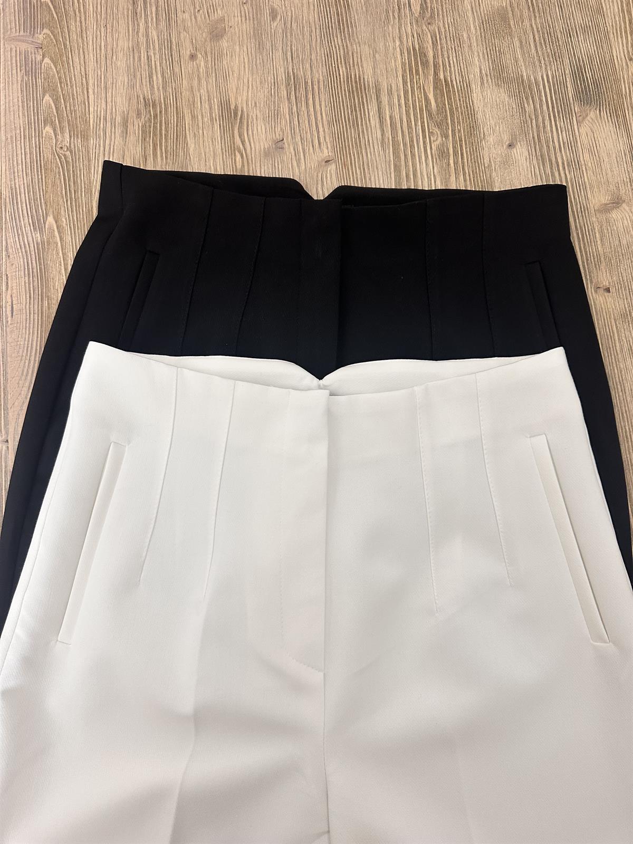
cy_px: 422
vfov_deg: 71.6
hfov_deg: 56.8
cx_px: 316
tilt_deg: -80.2
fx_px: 585
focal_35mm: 24
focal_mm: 6.86
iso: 250
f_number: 1.78
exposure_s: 1/100
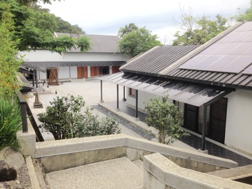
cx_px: 126
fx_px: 240
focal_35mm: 33
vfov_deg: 42.9
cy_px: 94
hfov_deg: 55.4
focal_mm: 4.12
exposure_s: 1/234
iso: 50
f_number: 2.4
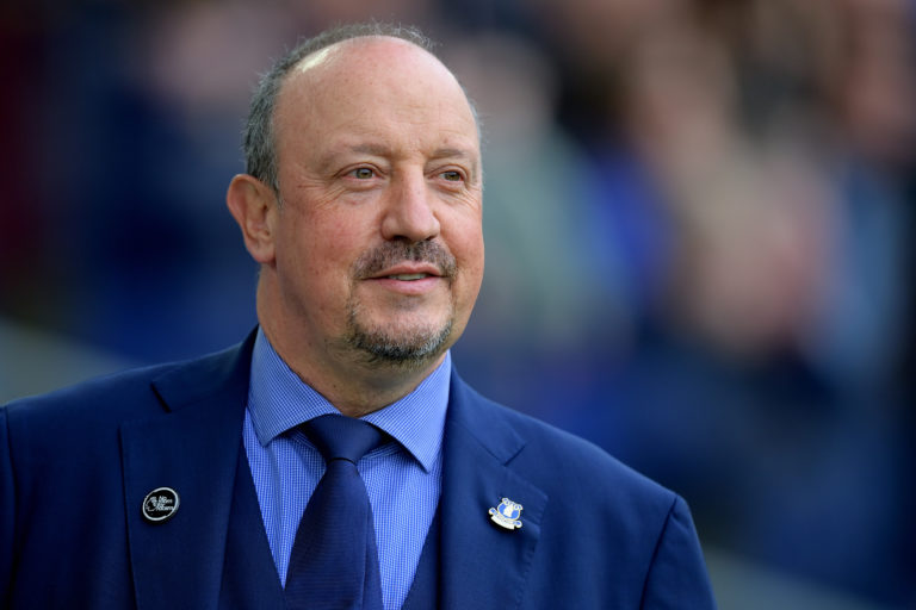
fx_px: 10177
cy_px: 305
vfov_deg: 3.4
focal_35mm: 400
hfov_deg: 5.2
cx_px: 458
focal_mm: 400
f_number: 2.8
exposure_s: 1/2000
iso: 1250
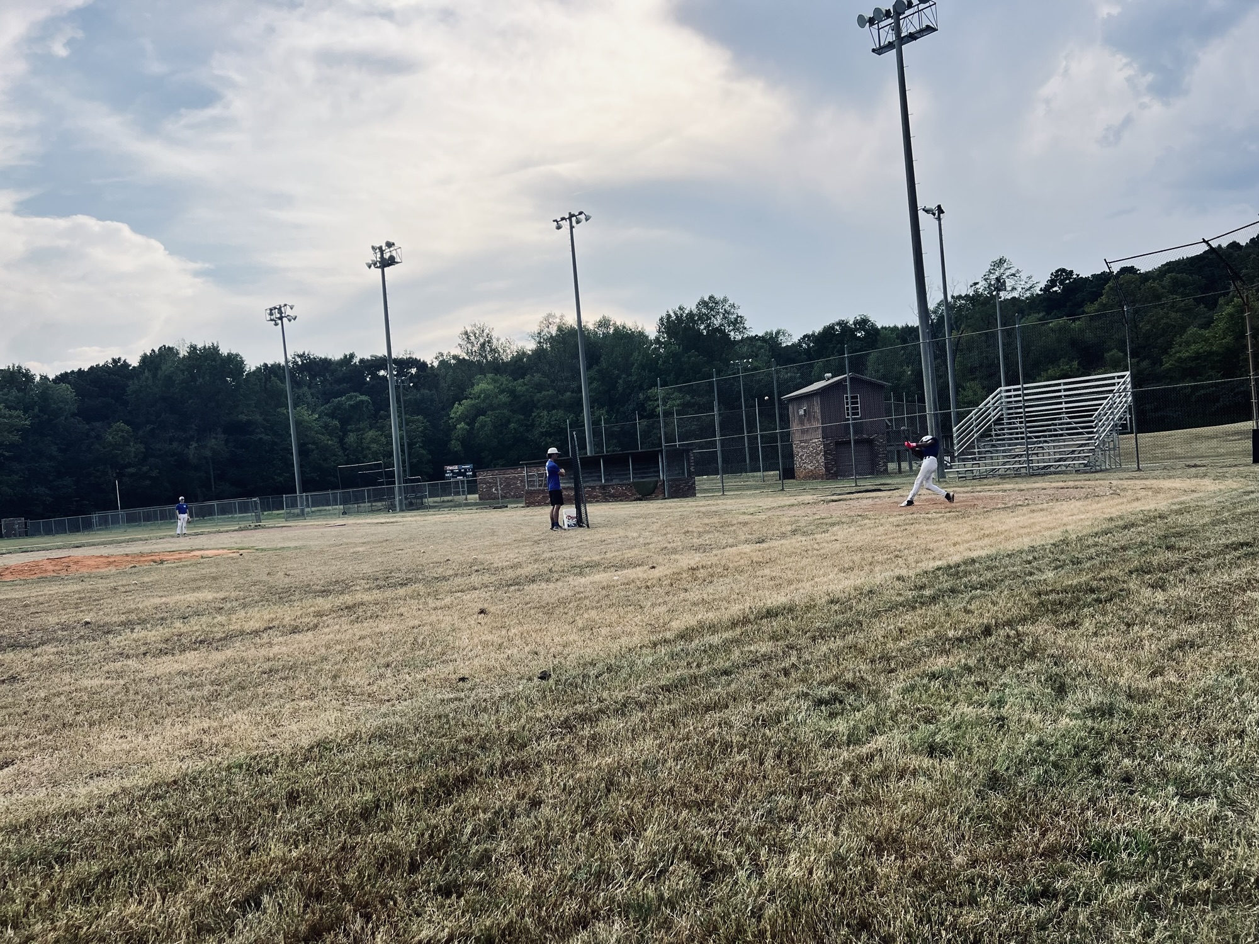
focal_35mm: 26
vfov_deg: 53.1
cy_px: 472
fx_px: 946
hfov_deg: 67.3
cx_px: 630
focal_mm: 5.7
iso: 50
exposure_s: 1/2353
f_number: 1.5
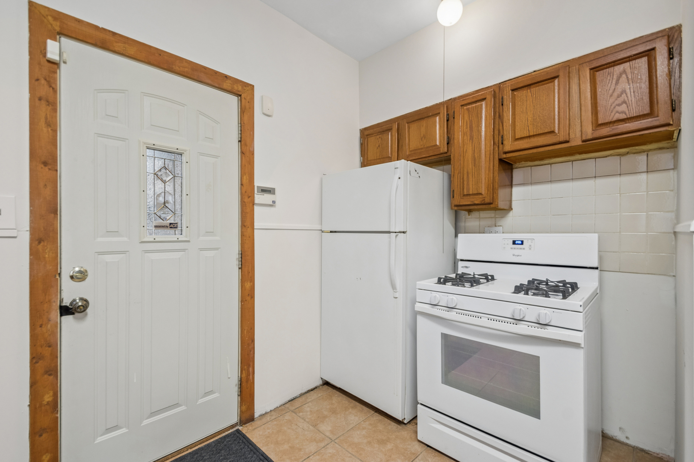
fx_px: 289
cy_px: 231
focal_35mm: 15
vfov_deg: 77.2
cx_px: 347
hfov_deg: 100.4
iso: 400
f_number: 8
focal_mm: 10
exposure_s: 1/8
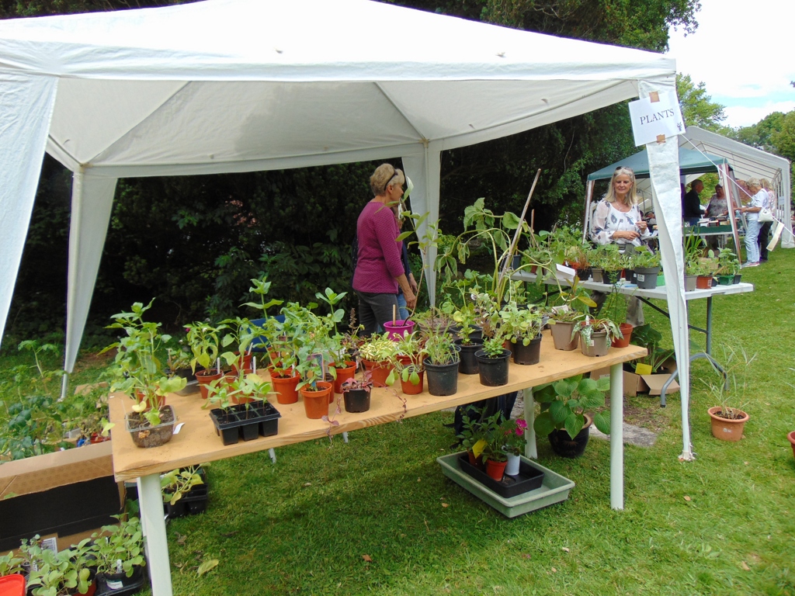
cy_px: 298
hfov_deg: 69.4
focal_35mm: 25
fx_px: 574
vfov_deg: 54.9
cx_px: 398
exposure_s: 1/500
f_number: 3
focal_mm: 4.5
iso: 80
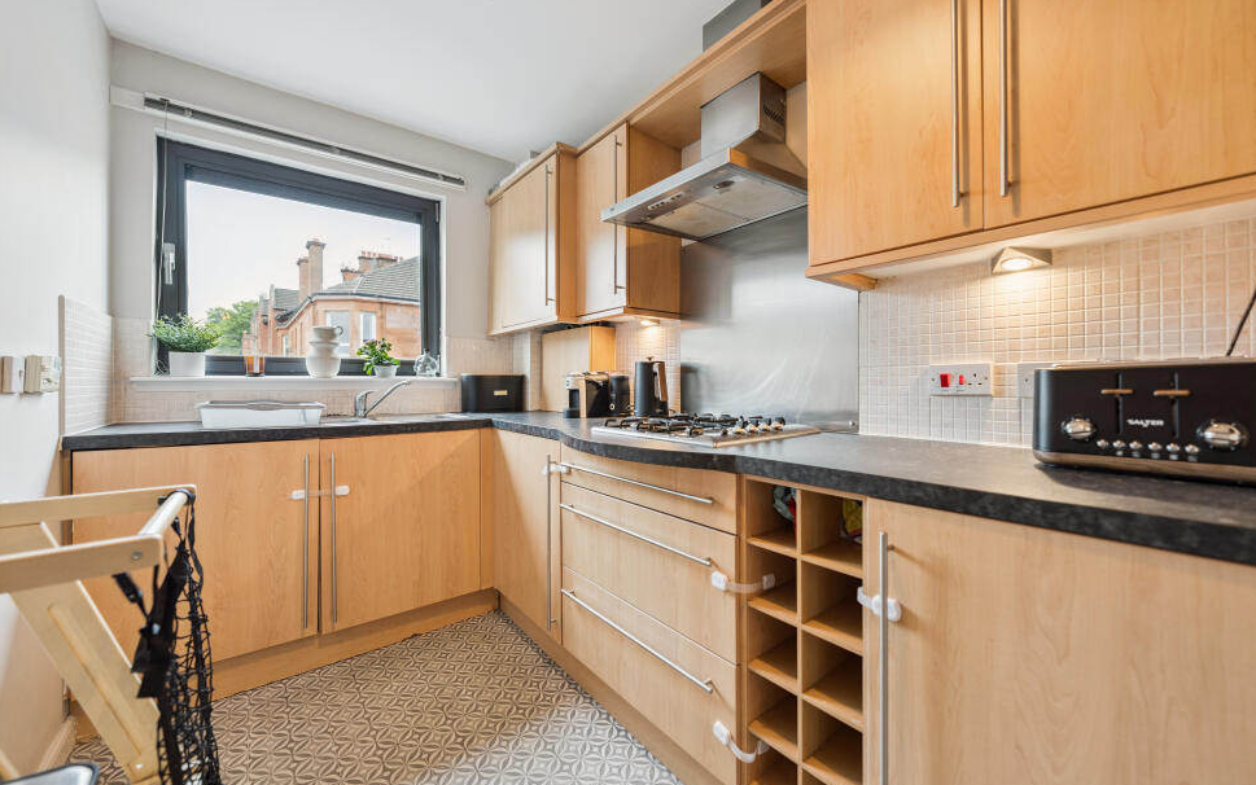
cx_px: 649
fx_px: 479
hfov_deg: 105.3
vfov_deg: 78.7
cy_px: 387
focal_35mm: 14
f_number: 3.2
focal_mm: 13
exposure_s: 1/40
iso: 320
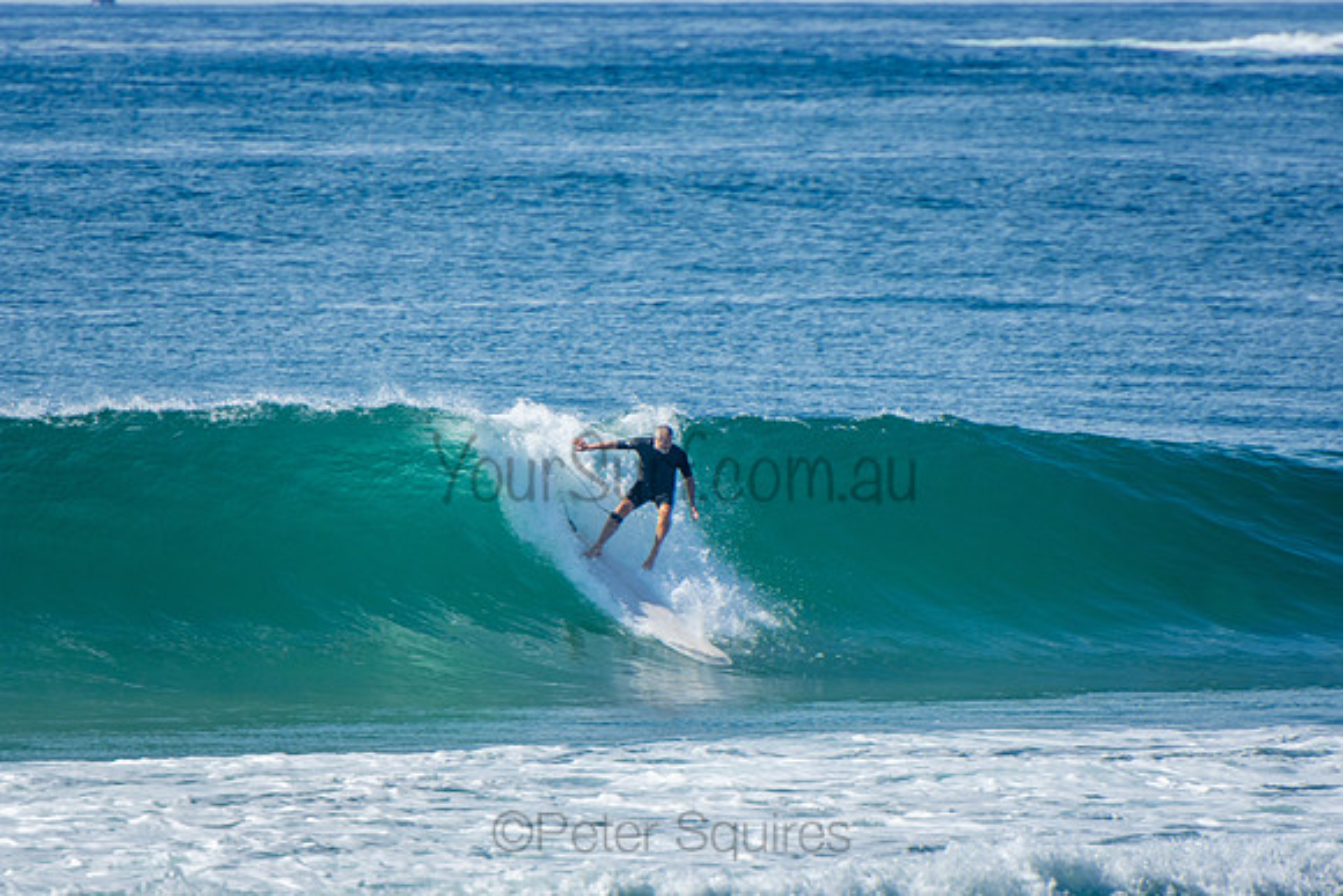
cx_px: 672
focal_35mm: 600
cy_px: 448
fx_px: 22388
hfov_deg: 3.4
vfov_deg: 2.3
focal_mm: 400
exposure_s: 1/1250
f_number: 5.6
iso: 250
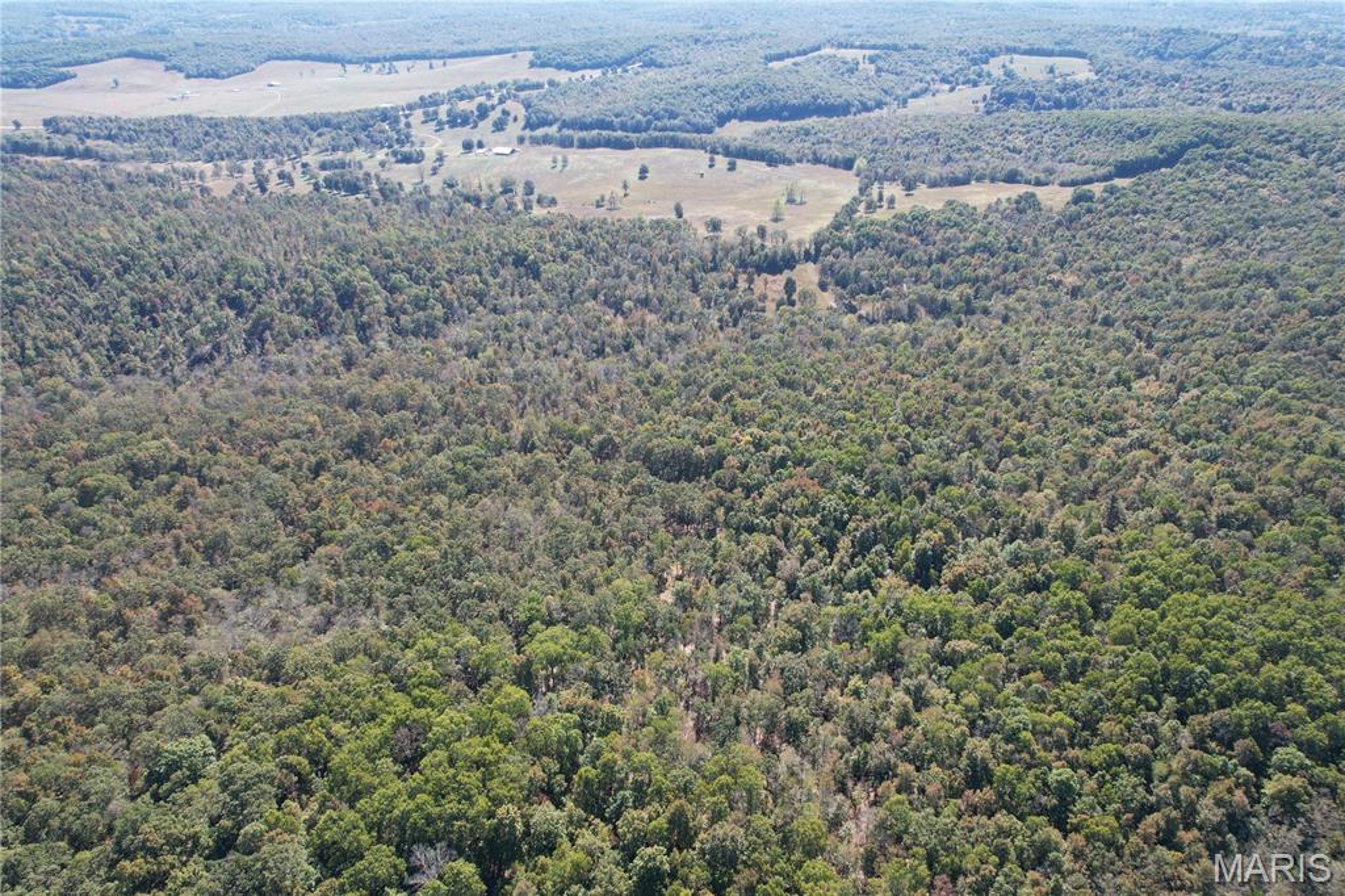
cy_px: 448
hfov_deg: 78.6
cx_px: 672
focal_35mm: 22
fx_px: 822
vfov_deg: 57.2
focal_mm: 8.38
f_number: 2.8
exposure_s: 1/500
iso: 110
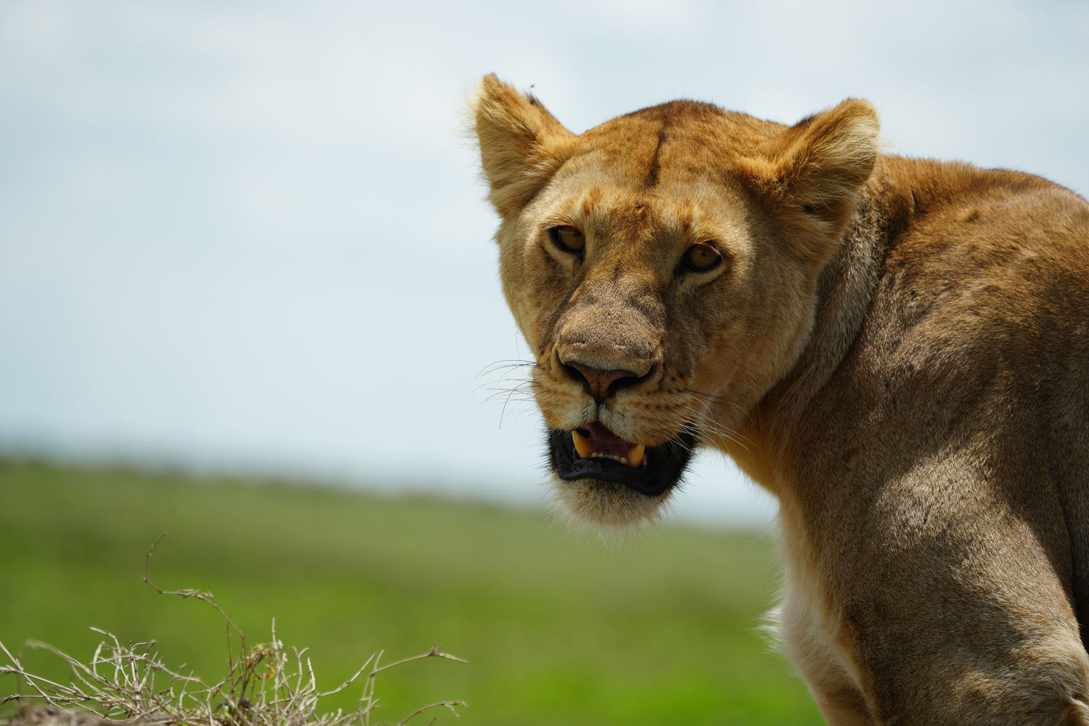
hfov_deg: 6.6
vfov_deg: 4.4
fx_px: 9496
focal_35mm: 314
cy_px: 363
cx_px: 544
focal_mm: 314
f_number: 7.1
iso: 100
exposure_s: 1/320
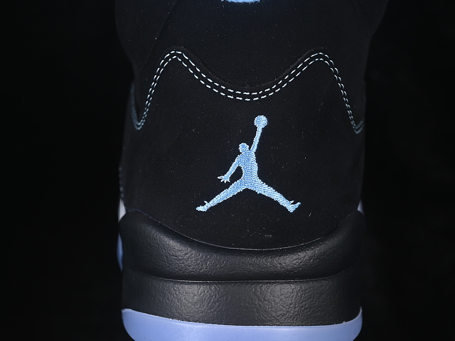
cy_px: 170
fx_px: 1078
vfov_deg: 18.0
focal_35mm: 82
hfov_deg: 23.8
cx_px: 241
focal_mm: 50
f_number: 6.3
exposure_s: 1/60
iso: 160
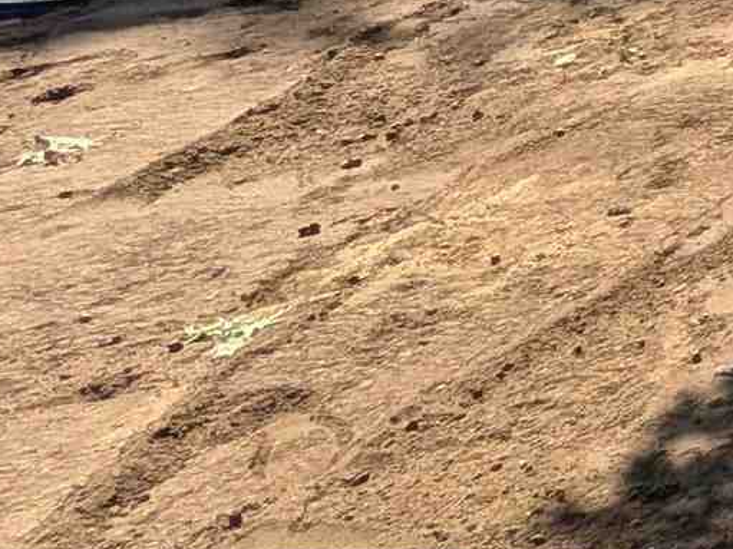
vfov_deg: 17.4
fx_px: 1524
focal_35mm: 72
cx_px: 1805
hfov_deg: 14.7
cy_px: -376
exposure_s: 1/2786
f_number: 1.7
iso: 51
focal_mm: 2.02
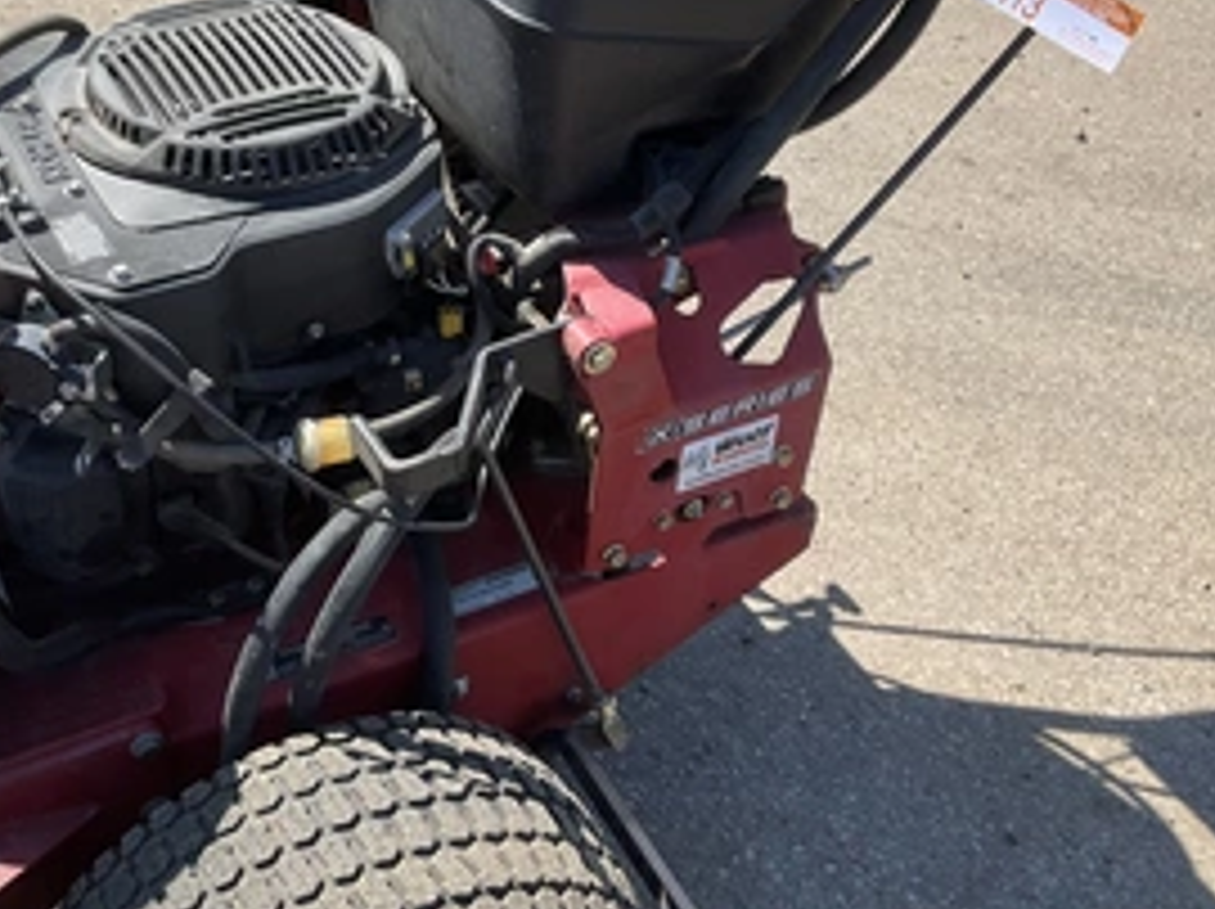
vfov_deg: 33.4
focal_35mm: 43
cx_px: 477
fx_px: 1508
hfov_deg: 43.6
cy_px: 356
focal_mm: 3
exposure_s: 1/944
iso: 25
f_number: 1.8
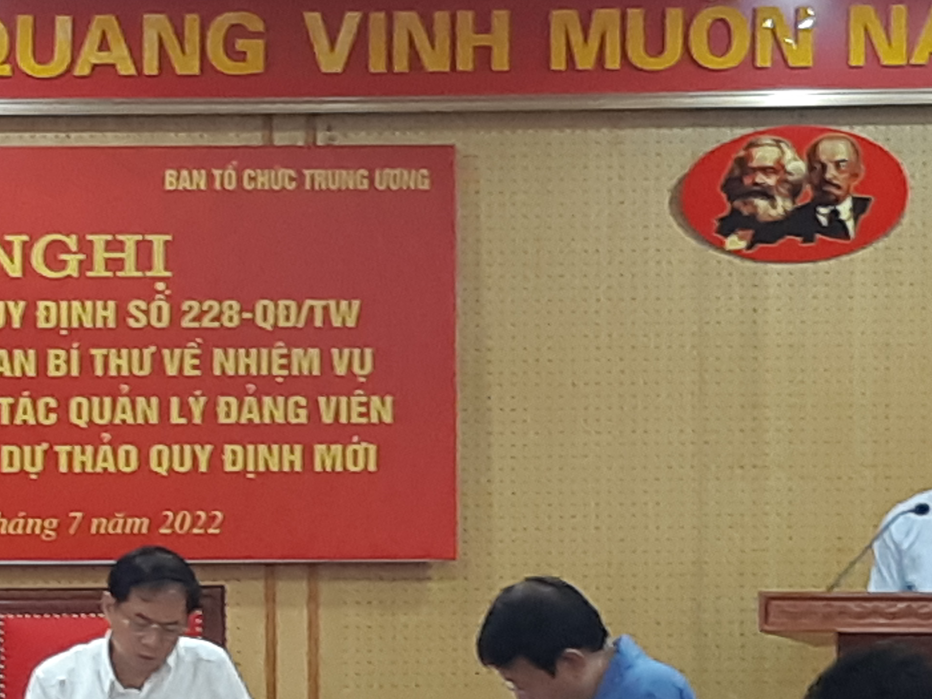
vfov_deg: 23.0
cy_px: 630
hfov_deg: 28.8
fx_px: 1669
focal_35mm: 62
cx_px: -50
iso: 125
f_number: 1.7
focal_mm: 3.93
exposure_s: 1/50
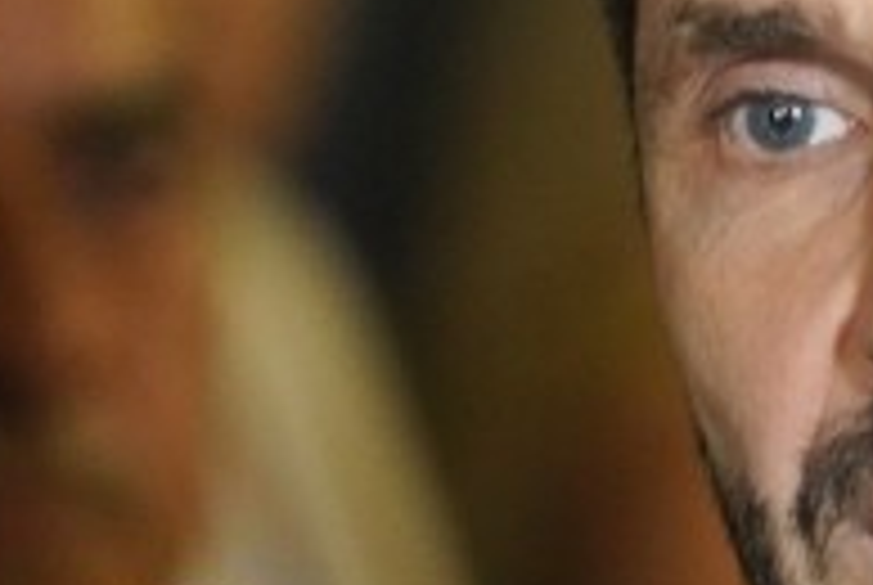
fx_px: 26982
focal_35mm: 1111
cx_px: 1120
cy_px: 468
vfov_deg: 1.2
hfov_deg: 1.9
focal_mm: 300
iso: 12800
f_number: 5.6
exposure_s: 1/200
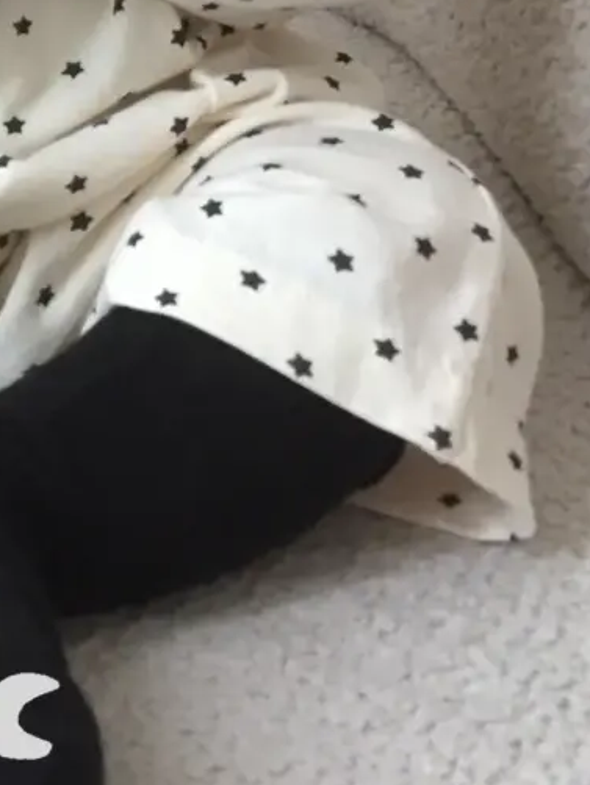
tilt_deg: -15.4
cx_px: -86
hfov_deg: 18.3
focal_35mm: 77
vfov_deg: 23.3
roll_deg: -2.4
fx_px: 1748
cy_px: -146
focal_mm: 4.15
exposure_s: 1/30
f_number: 2.2
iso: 200
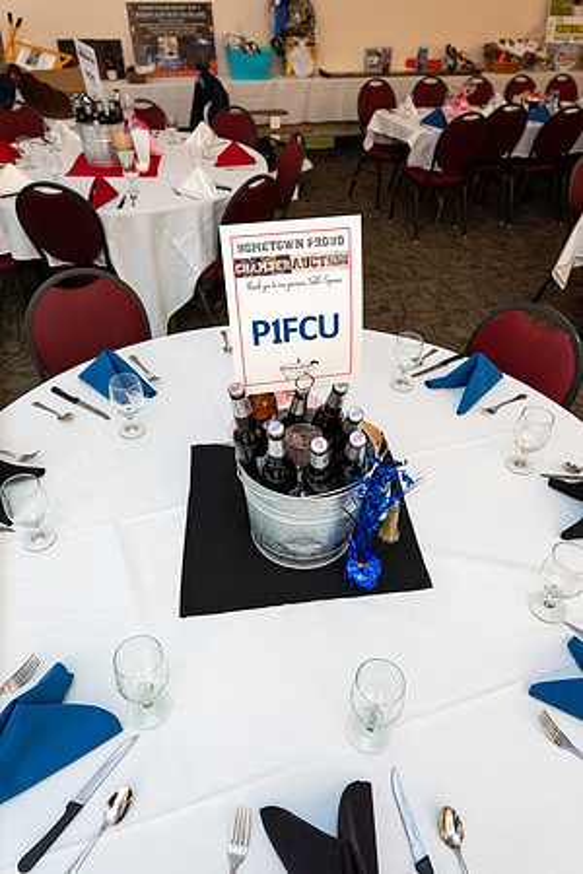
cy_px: 437
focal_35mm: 24
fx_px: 583
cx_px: 292
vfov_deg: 73.7
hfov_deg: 53.1
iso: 1000
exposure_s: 1/250
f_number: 5
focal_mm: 24
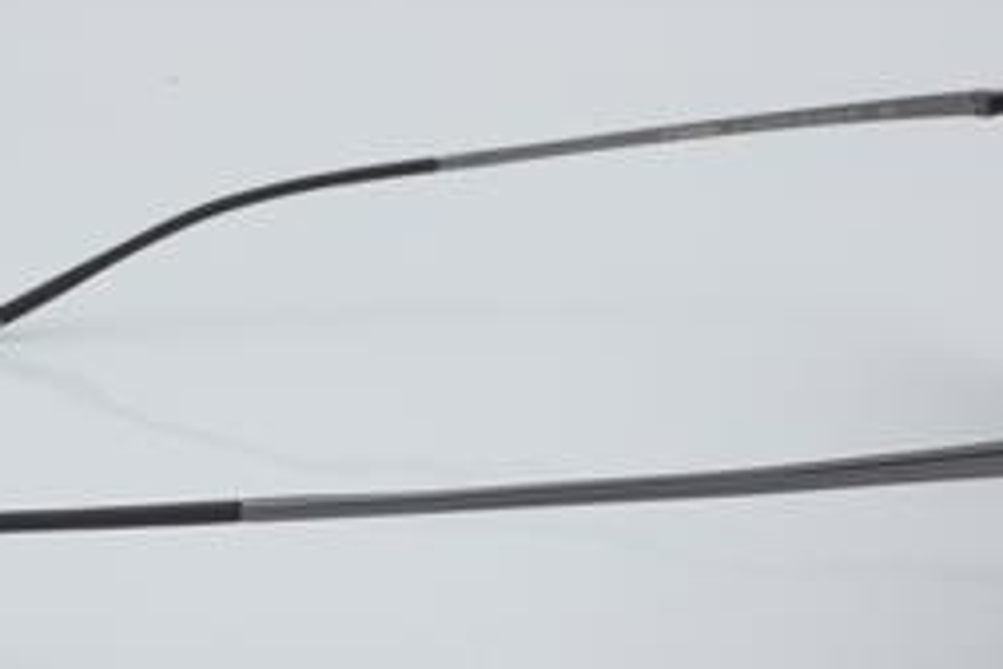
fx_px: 3315
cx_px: 466
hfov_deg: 17.2
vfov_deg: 11.5
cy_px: 378
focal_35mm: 119
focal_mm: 50
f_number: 32
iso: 100
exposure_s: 1/3
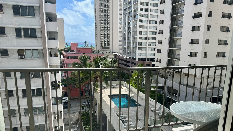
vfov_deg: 39.7
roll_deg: -1.3
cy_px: 86
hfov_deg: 65.9
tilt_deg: -13.6
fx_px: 179
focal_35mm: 29
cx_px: 129
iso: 80
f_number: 1.78
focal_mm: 6.76
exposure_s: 1/952
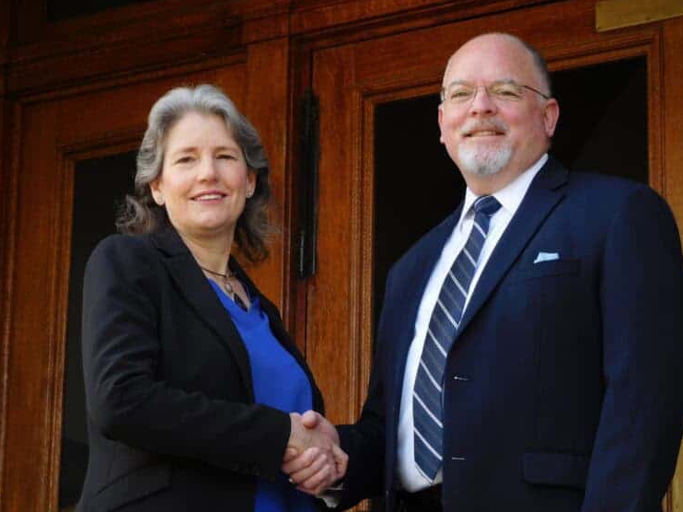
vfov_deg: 10.2
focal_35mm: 145
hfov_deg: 13.6
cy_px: 262
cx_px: 334
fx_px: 2860
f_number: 5.1
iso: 140
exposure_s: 1/60
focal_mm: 25
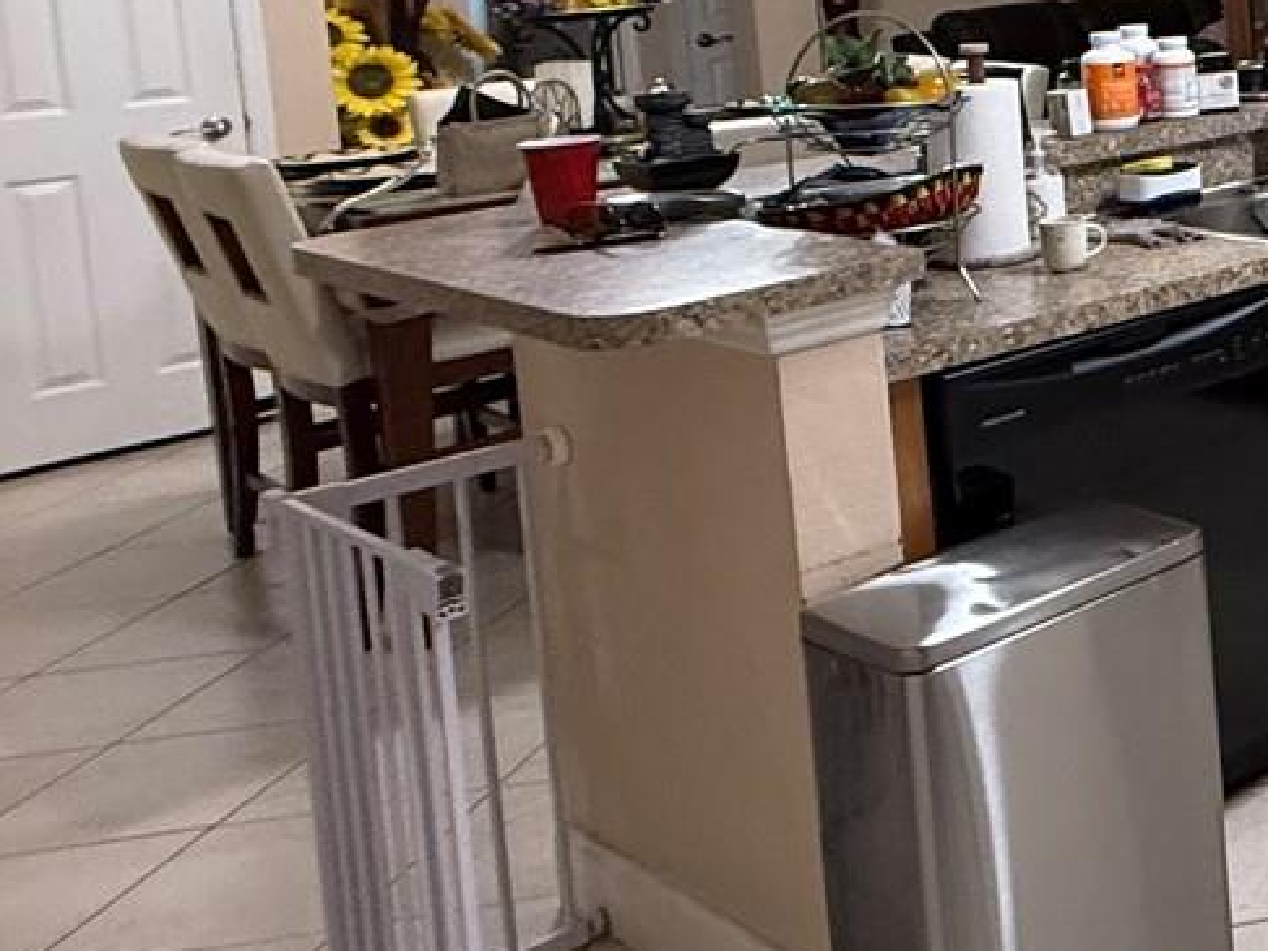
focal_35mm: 46
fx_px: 1685
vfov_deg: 29.5
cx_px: 1911
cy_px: 8
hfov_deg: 27.7
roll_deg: +1.4
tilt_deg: -4.8
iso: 500
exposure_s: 1/60
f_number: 2.2
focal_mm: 2.22
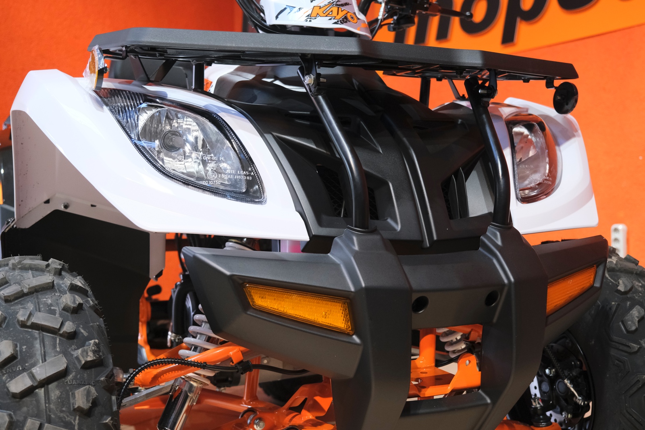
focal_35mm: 41
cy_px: 215
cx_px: 322
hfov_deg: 47.4
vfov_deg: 32.6
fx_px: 735
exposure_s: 1/100
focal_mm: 27.5
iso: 2000
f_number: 4
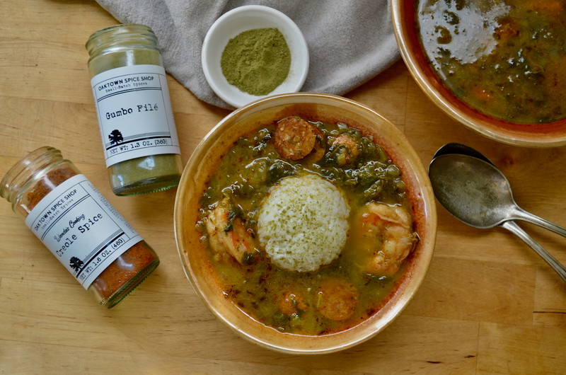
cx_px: 283
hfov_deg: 41.2
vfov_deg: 28.0
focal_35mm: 48
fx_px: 753
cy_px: 188
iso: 400
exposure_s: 1/80
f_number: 4.8
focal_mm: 32
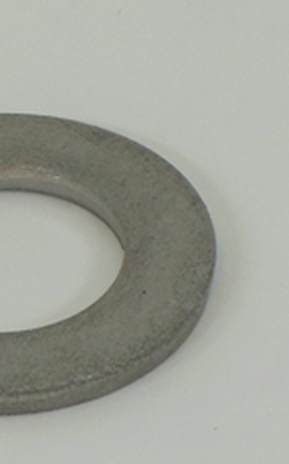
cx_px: 0
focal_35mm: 181
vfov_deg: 11.6
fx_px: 2282
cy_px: 256
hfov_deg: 7.2
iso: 125
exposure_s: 1/160
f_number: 4.6
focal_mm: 15.5
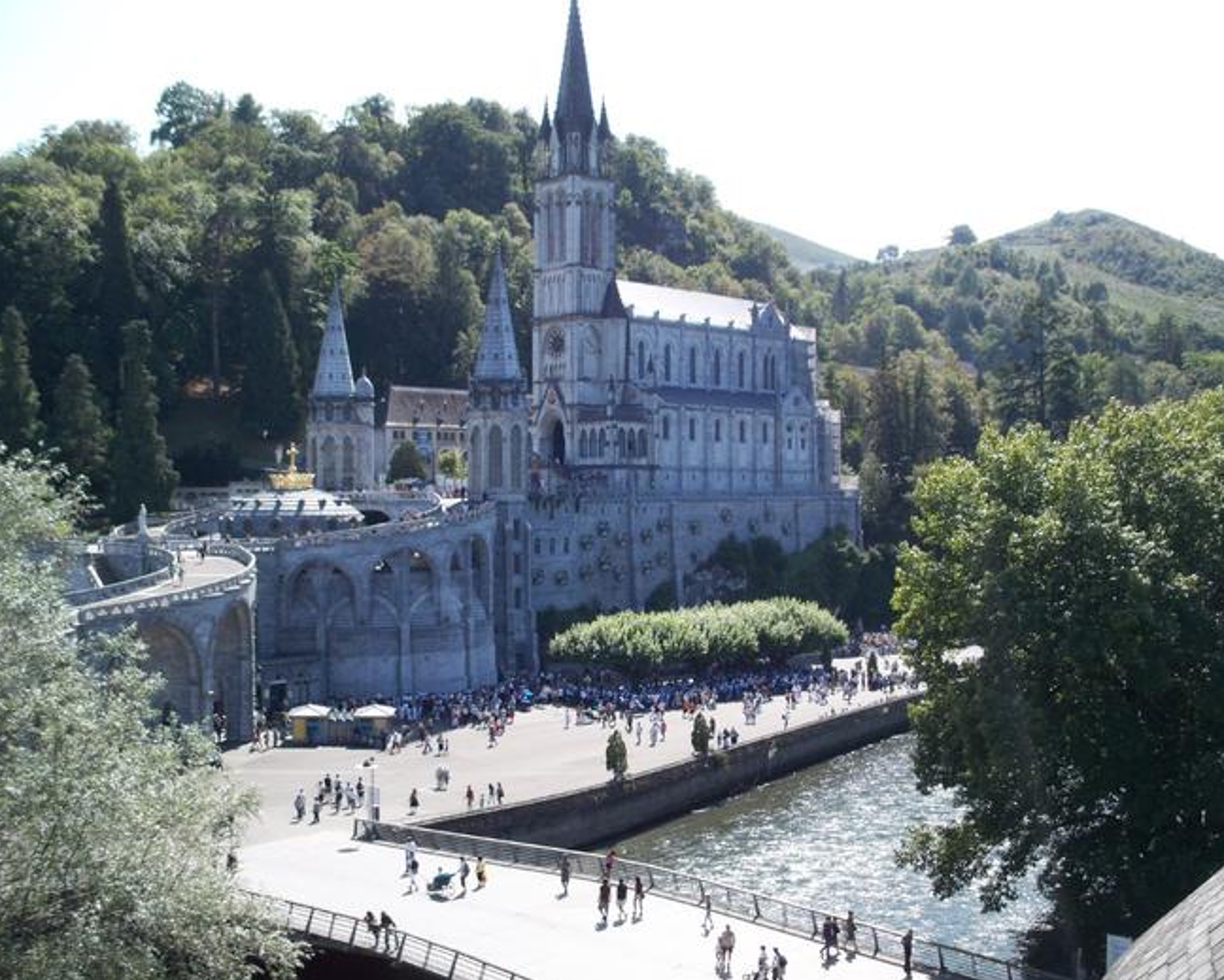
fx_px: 1413
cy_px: 492
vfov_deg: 38.3
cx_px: 648
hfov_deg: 46.8
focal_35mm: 39
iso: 64
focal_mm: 7.9
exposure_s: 1/320
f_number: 3.4
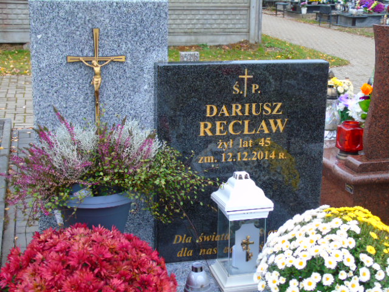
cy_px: 146
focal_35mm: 54
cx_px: 194
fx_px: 607
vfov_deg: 27.0
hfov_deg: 35.5
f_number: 4.3
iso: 160
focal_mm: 9.6
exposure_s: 1/30
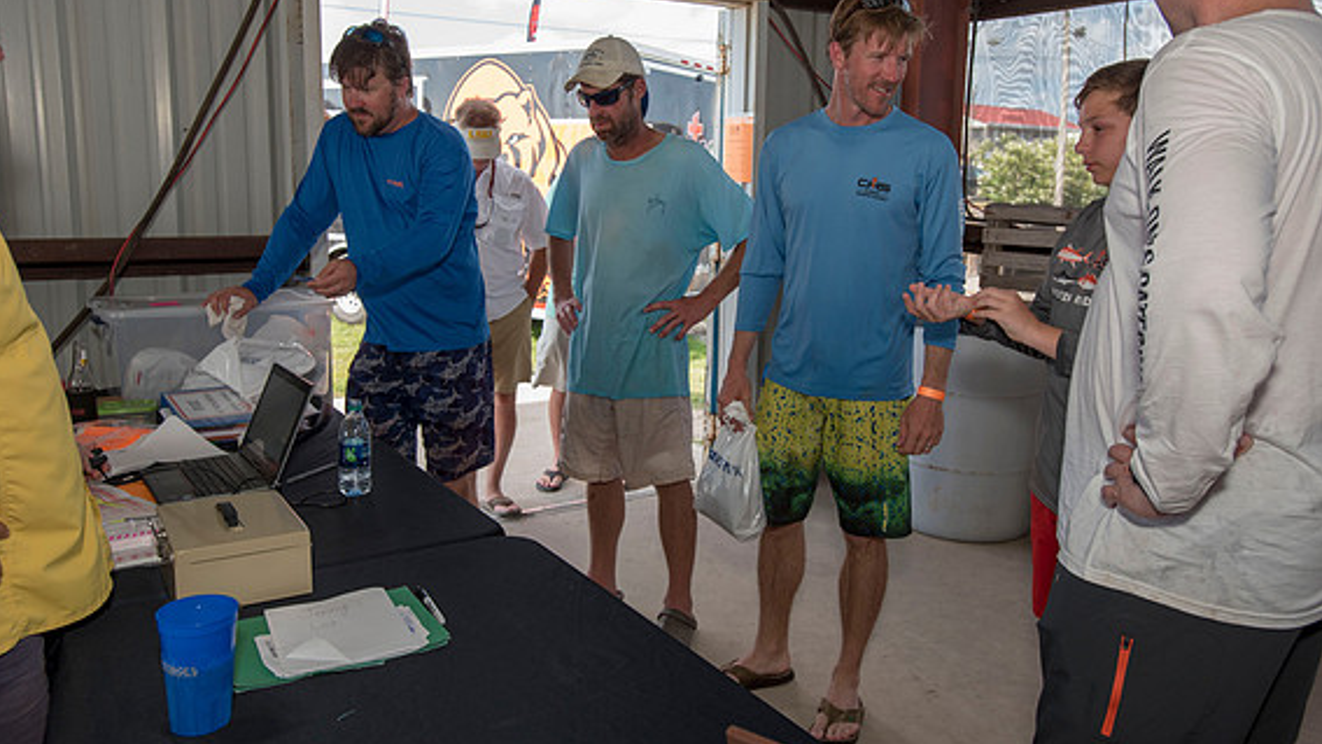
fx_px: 1052
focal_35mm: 30
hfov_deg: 64.3
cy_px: 325
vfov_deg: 38.9
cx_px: 648
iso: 250
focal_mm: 28
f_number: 5.6
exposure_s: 1/200
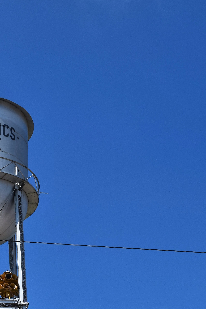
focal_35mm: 86
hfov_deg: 15.2
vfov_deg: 22.0
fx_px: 740
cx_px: -49
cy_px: 361
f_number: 11
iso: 200
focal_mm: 23
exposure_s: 1/500
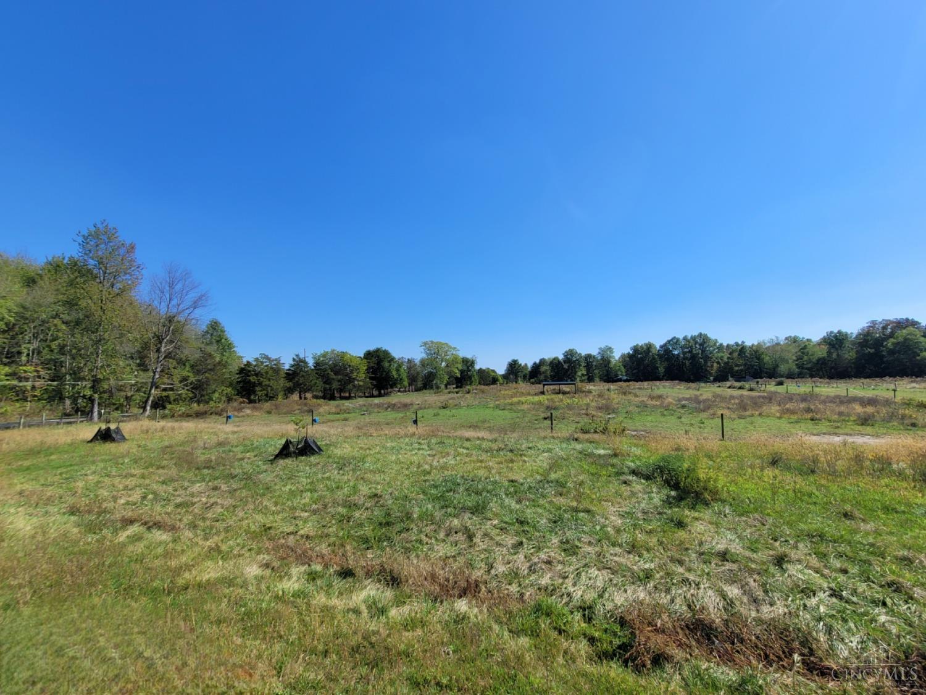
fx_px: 348
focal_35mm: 13
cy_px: 348
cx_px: 463
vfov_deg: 89.9
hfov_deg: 106.2
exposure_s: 1/2000
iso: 50
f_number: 2.2
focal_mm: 2.2
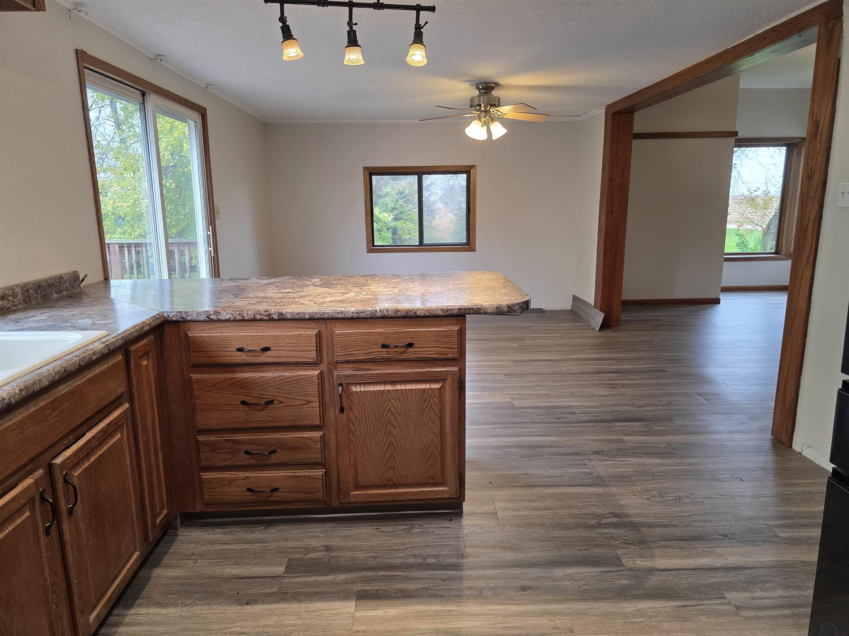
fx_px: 564
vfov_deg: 58.9
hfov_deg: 73.9
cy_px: 318
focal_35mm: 23
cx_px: 424
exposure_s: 1/120
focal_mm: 6.3
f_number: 1.7
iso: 200
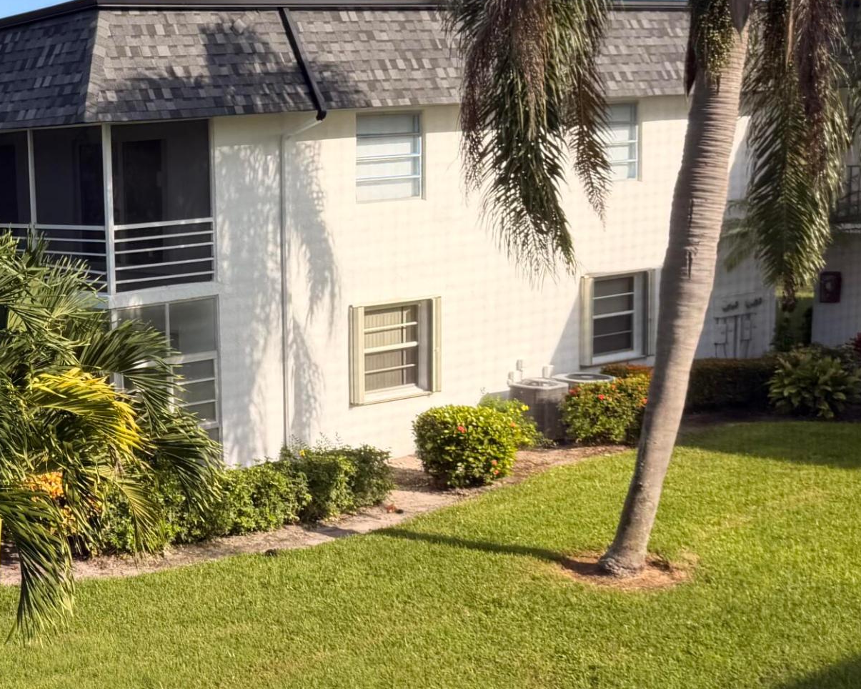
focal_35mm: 56
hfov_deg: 30.3
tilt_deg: -8.5
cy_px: 364
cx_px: -74
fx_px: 1427
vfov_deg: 27.1
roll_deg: +4.1
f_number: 1.78
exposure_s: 1/2110
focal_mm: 6.76
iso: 80
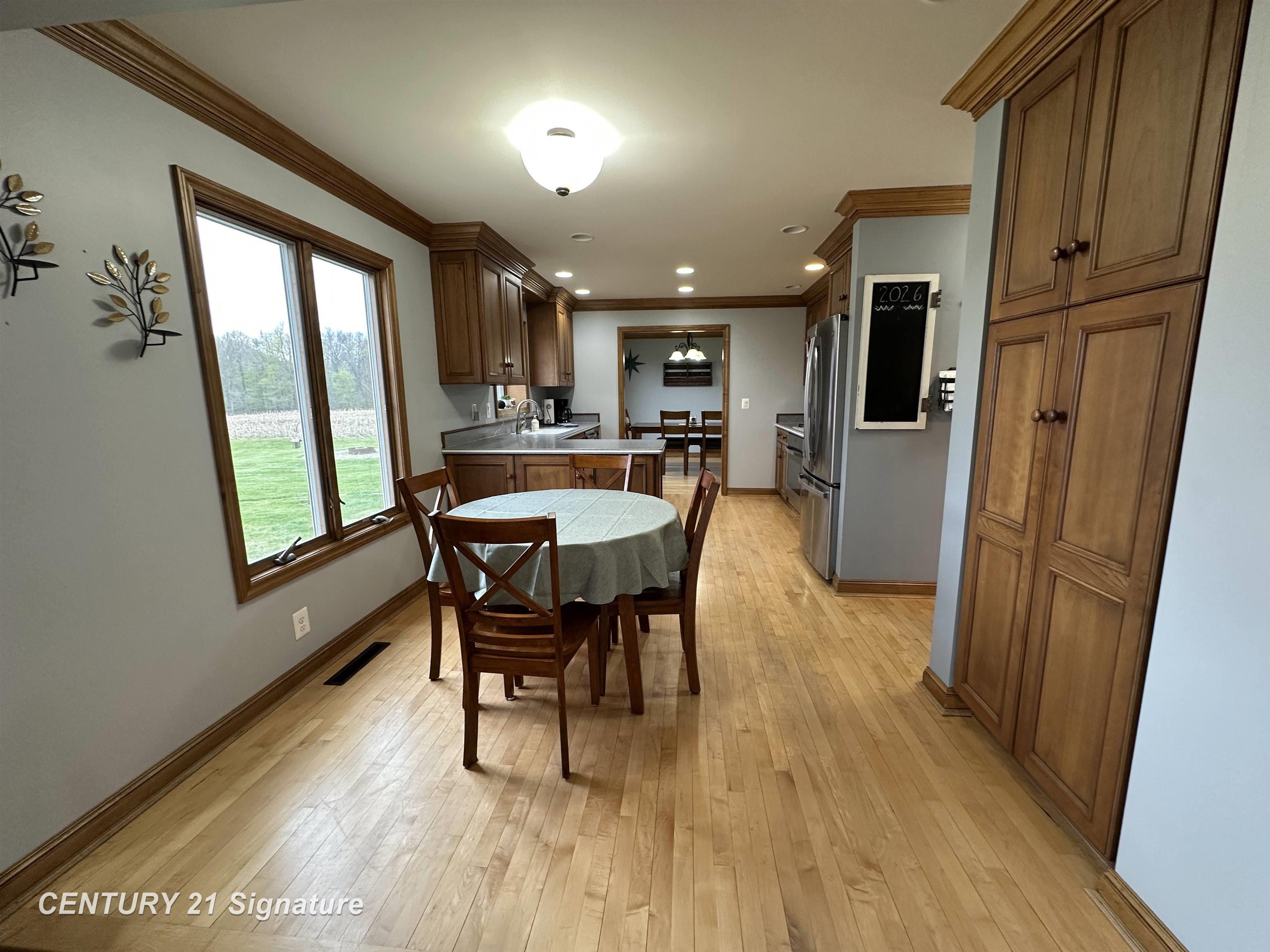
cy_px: 476
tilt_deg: -9.2
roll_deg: +0.9
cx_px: 635
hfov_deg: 102.1
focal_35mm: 14
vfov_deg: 85.7
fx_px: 514
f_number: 2.2
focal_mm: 2.22
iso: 200
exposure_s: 1/60
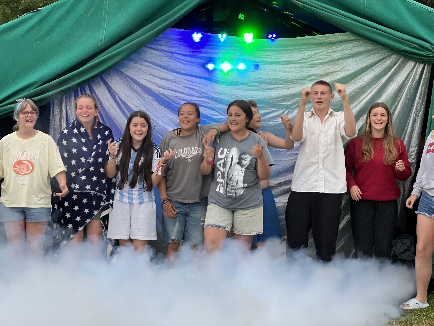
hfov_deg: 25.3
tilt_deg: -2.0
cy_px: 163
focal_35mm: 77
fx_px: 965
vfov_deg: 19.1
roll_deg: -0.5
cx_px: 217
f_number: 2.8
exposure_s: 1/114
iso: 250
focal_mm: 9
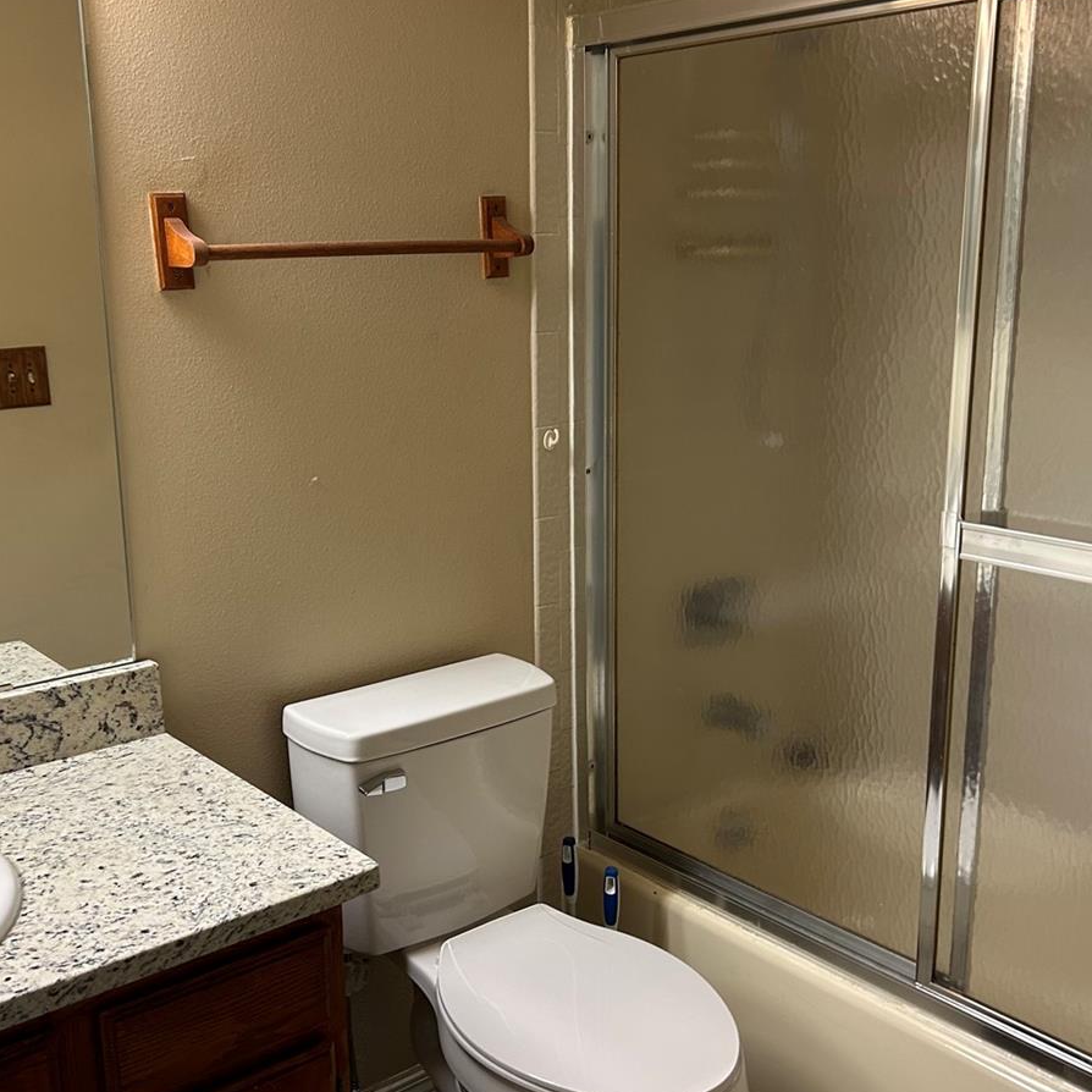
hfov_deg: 44.9
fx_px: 1321
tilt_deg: -12.2
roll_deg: +2.9
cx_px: 506
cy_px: 548
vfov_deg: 44.9
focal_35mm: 37
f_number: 1.5
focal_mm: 5.7
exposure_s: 1/60
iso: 160
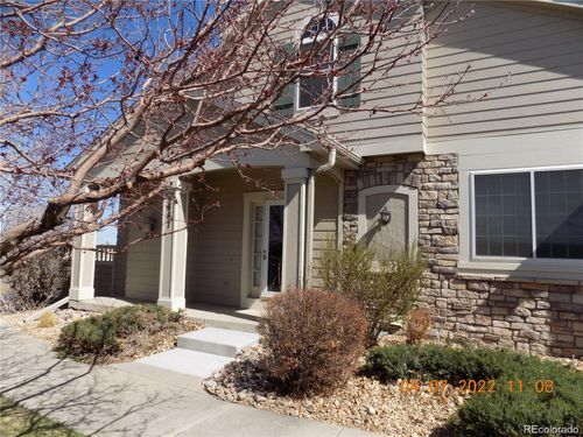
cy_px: 218
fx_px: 387
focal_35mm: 23
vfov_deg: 58.9
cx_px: 292
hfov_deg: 73.9
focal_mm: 4
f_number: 3.1
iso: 80
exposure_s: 1/1000
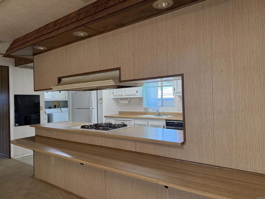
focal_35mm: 24
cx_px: 132
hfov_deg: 71.6
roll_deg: +1.6
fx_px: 184
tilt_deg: +0.2
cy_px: 100
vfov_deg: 56.8
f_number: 1.78
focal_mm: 6.76
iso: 200
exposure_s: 1/127
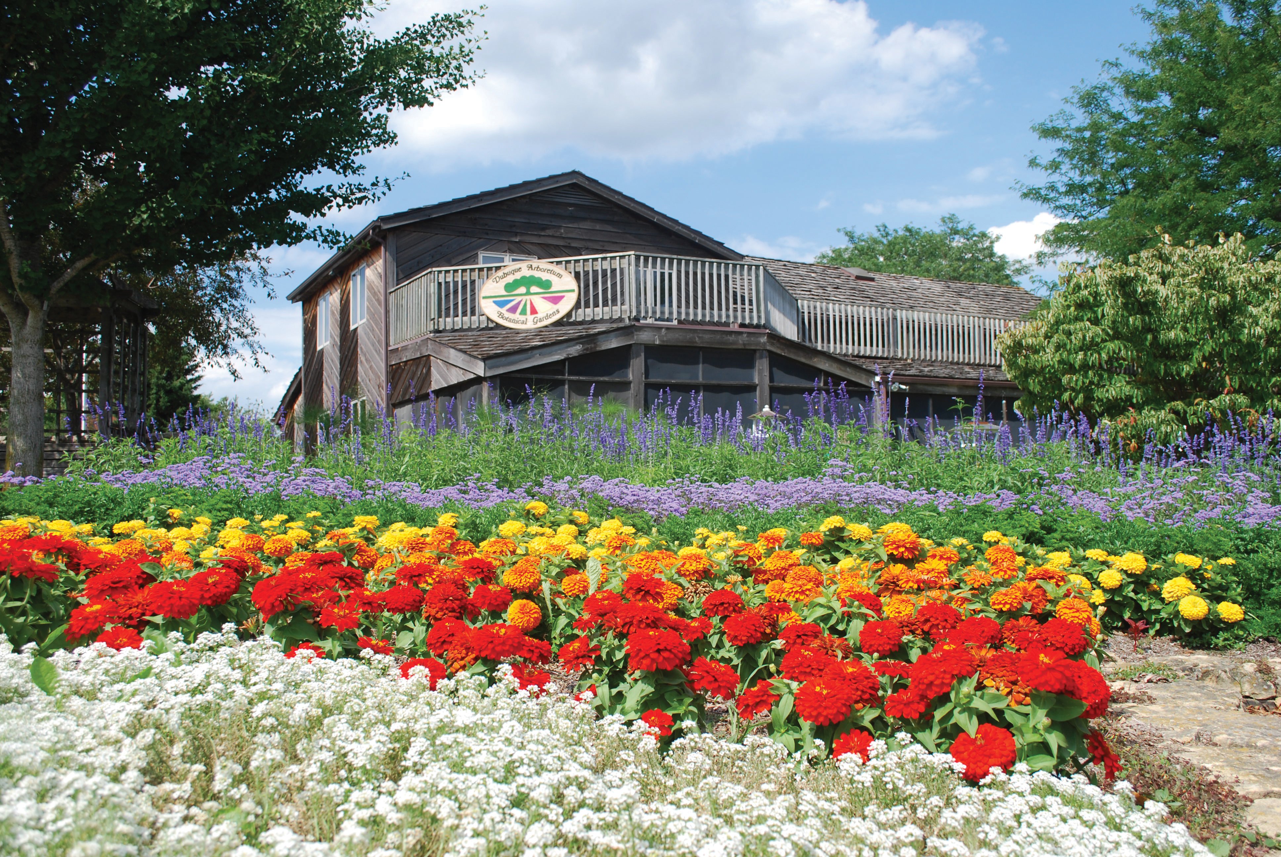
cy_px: 428
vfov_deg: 40.1
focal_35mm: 33
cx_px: 640
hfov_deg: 57.2
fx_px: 1176
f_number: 8
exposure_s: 1/250
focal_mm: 22
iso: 100
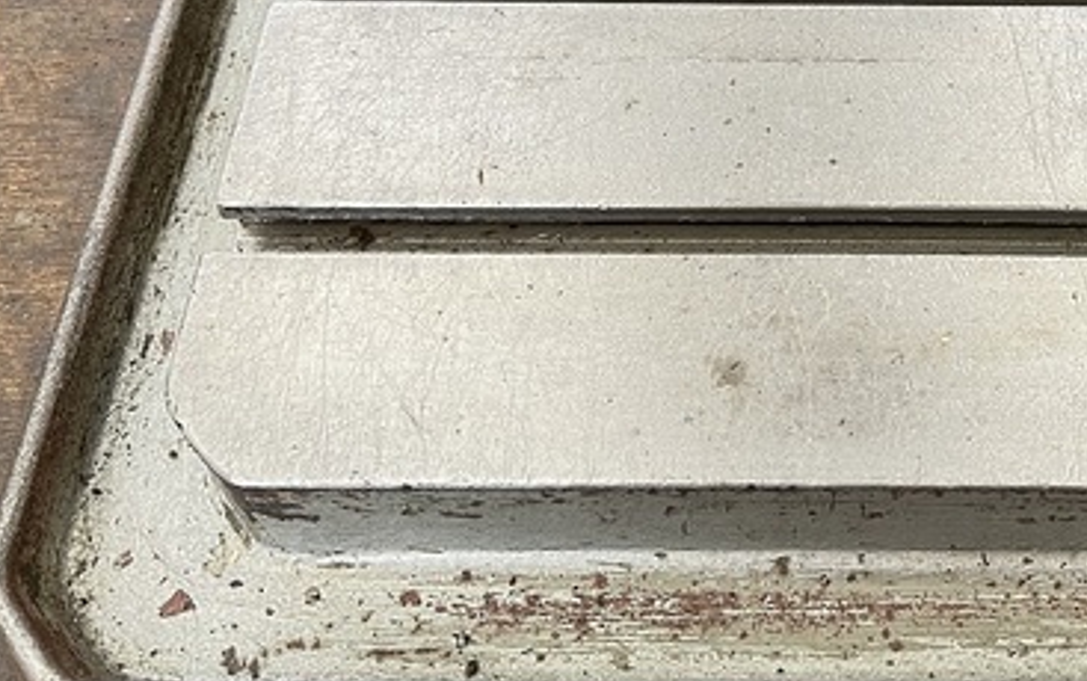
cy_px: 44
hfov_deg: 40.6
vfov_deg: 25.9
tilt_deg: -56.8
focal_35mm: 48
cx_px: 820
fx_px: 1423
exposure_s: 1/60
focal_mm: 5.7
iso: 160
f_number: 1.5
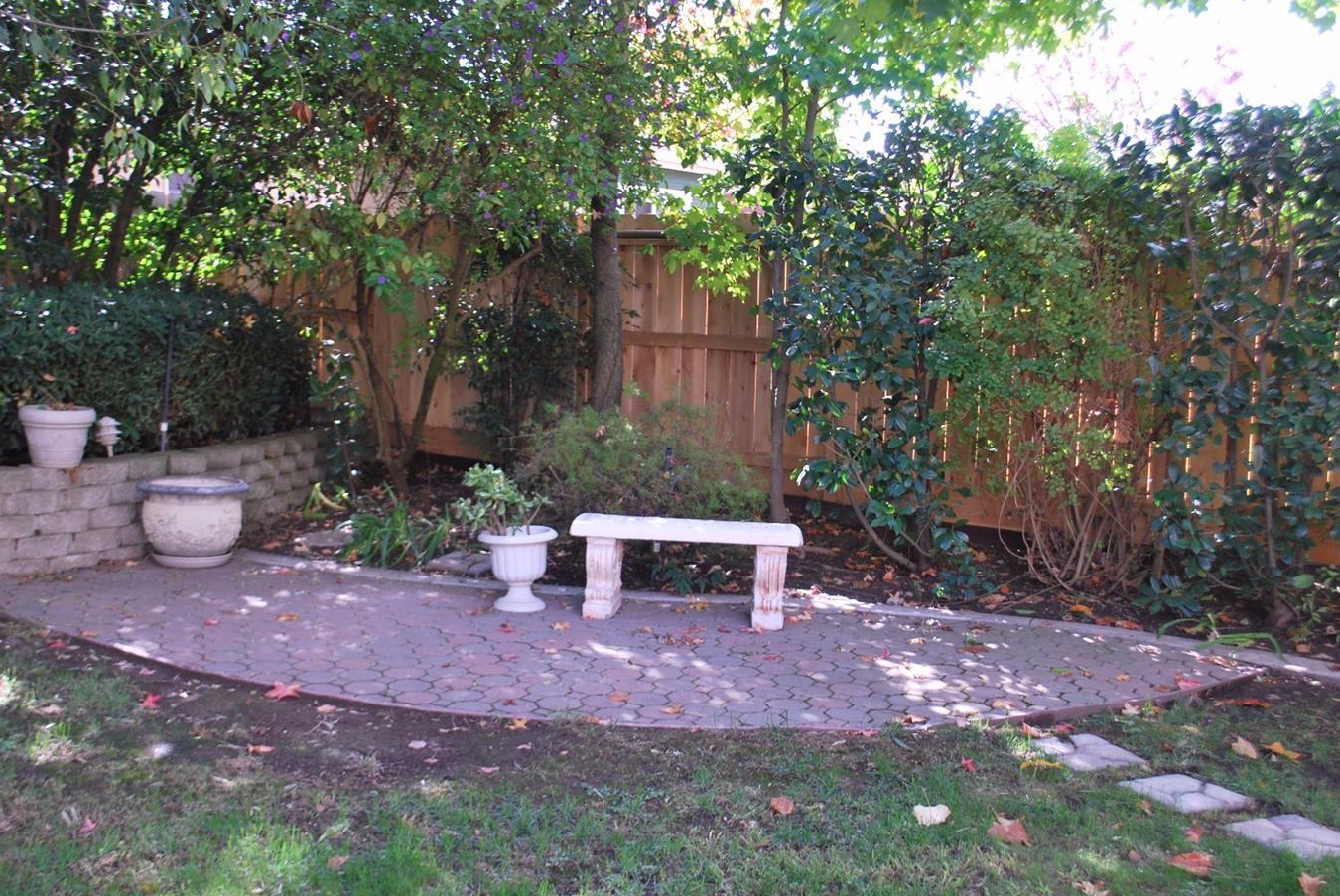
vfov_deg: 33.5
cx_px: 642
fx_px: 1490
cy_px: 459
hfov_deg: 48.4
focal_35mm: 40
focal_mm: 24
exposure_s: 1/80
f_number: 4.5
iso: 200
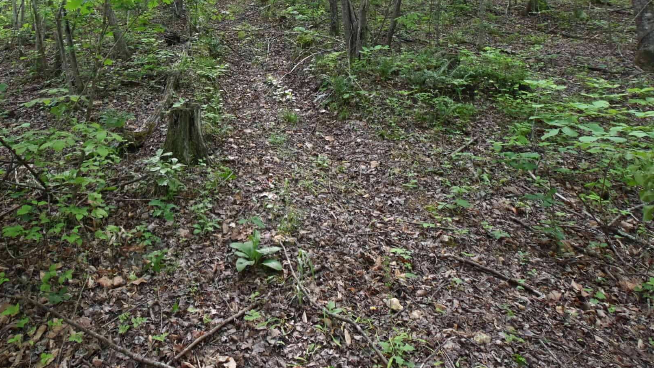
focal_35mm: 25
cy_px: 39
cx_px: 232
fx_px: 434
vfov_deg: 42.3
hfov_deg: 72.4
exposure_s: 1/125
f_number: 4.5
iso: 1250
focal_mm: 10
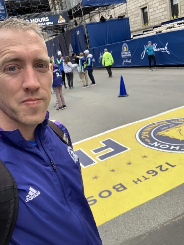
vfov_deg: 56.8
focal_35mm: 32
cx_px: 92
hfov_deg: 44.2
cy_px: 122
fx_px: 227
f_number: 2.2
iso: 16
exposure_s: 1/201
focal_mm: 2.87
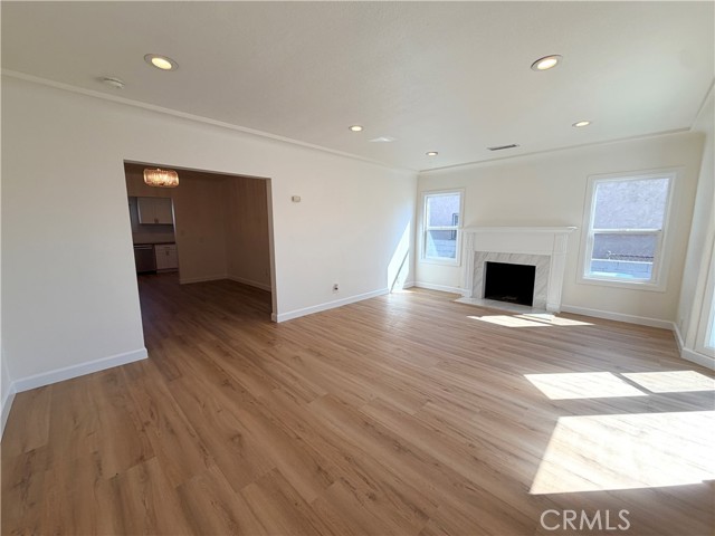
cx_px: 358
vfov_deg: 85.7
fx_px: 289
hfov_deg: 102.1
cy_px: 268
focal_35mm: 14
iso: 40
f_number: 2.2
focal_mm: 2.22
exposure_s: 1/197
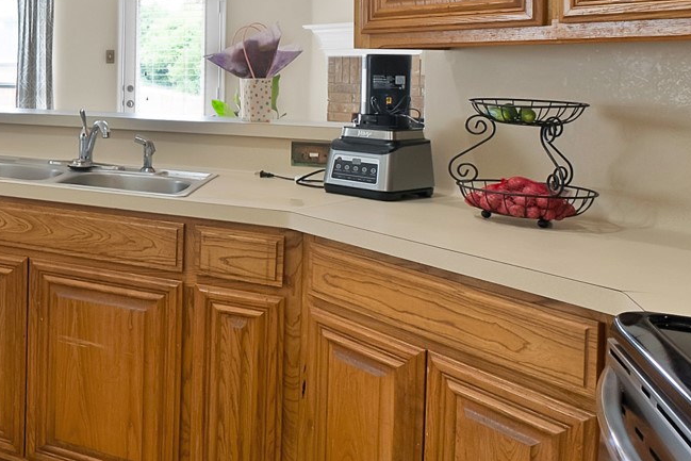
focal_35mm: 37
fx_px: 710
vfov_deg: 34.4
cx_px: -158
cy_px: 66
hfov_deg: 37.6
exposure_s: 1/2.5
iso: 640
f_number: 9
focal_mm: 12
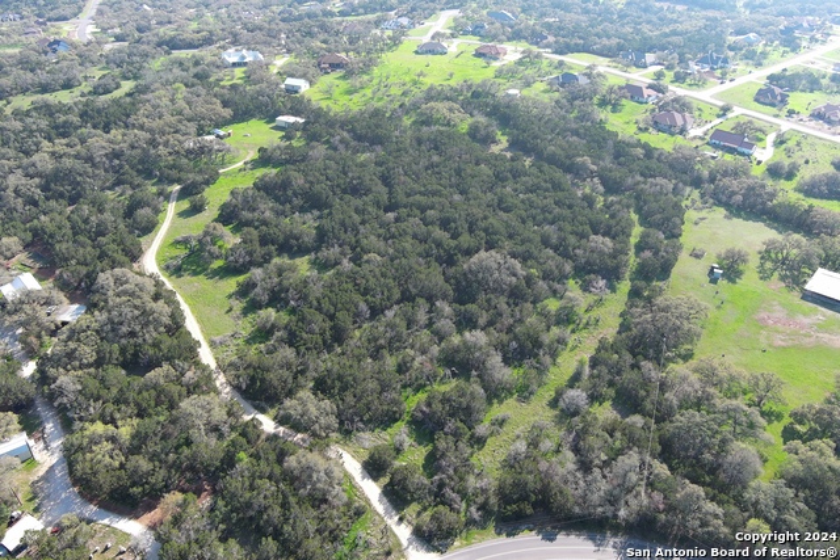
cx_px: 420
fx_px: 677
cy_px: 280
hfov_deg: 63.6
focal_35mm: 29
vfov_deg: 45.0
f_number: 2.8
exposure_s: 1/395
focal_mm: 10.57
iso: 100
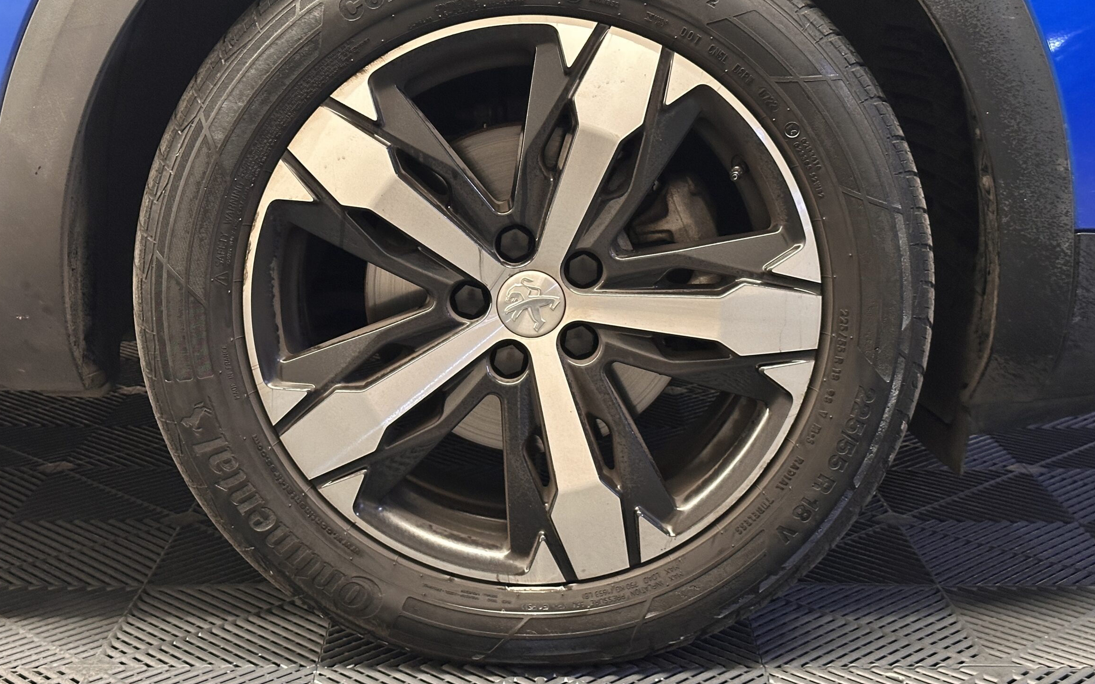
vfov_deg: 23.1
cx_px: 529
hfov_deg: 36.3
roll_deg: +0.4
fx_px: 1671
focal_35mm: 56
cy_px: 284
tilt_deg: -9.6
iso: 400
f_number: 1.78
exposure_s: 1/33
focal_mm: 6.86
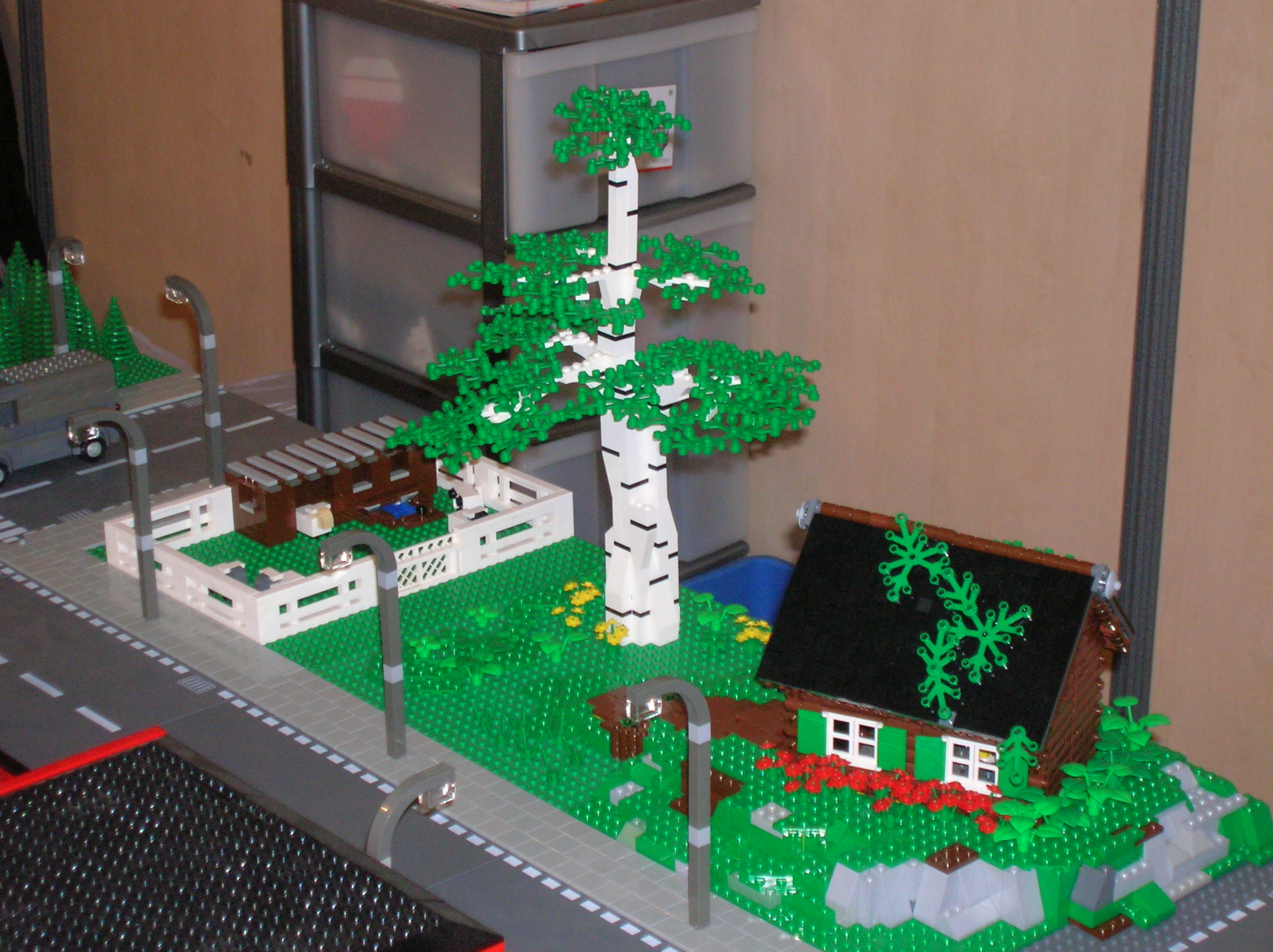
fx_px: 3013
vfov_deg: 18.0
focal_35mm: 82
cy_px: 476
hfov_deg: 23.9
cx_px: 636
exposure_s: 1/60.1
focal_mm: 13.6
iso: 166
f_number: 4.3
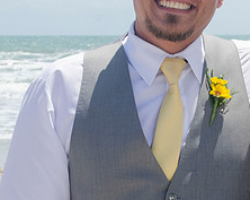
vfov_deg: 10.5
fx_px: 1086
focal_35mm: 147
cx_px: 223
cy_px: 78
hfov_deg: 13.0
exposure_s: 1/250
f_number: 11
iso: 100
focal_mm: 40
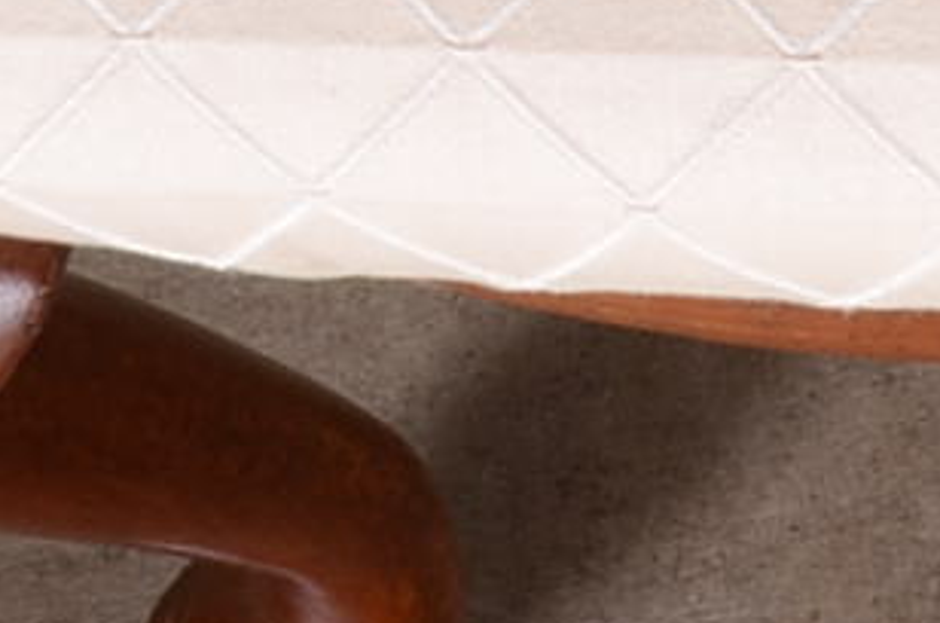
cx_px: 3168
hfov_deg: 6.8
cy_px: -1118
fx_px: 6879
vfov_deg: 5.0
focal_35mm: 264
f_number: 11
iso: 160
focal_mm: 22
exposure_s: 1/80
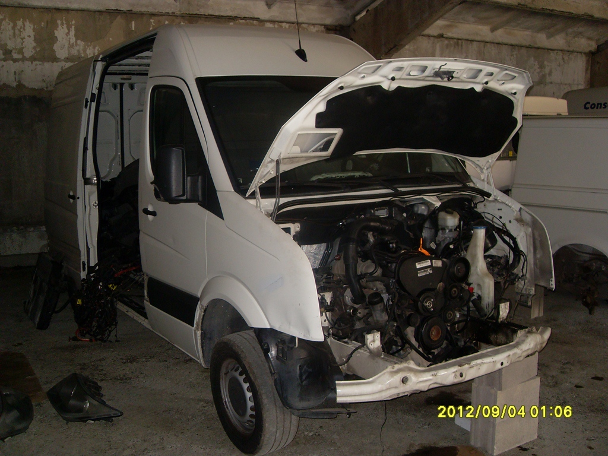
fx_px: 650
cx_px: 304
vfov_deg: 38.7
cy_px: 228
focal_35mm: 37
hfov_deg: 50.1
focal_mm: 6.3
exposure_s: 1/45
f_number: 2.8
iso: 120
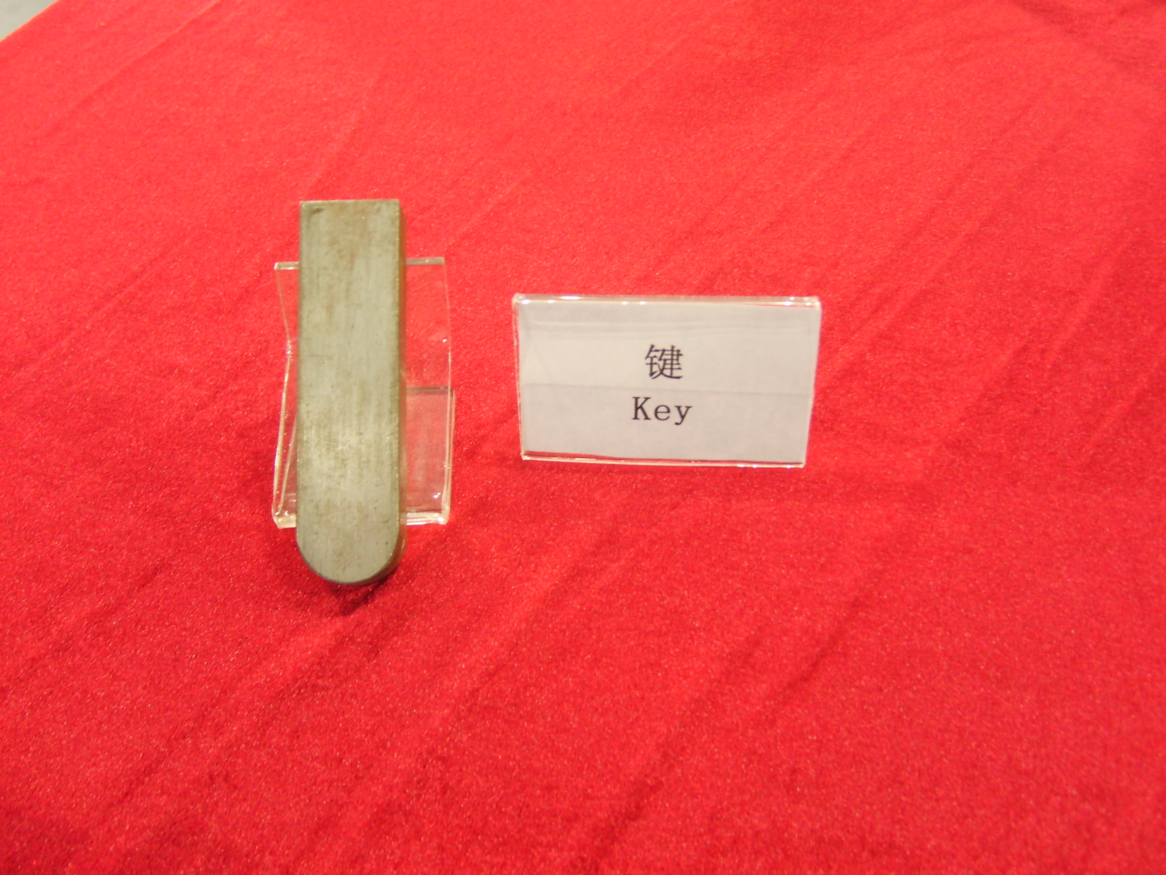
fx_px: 1179
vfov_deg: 40.7
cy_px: 438
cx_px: 583
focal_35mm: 35
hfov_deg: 52.6
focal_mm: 5.8
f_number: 2.8
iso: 139
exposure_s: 1/8
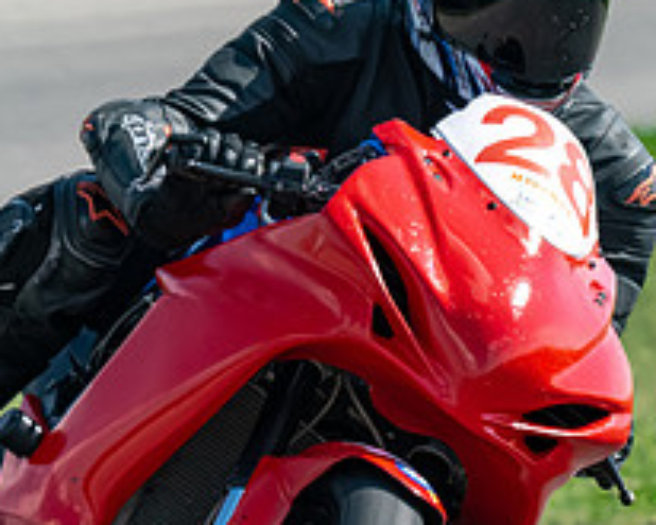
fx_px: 36848
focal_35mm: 1897
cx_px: 25
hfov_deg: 1.0
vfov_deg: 0.8
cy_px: 368
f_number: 16
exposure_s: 1/1250
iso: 1400
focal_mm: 600
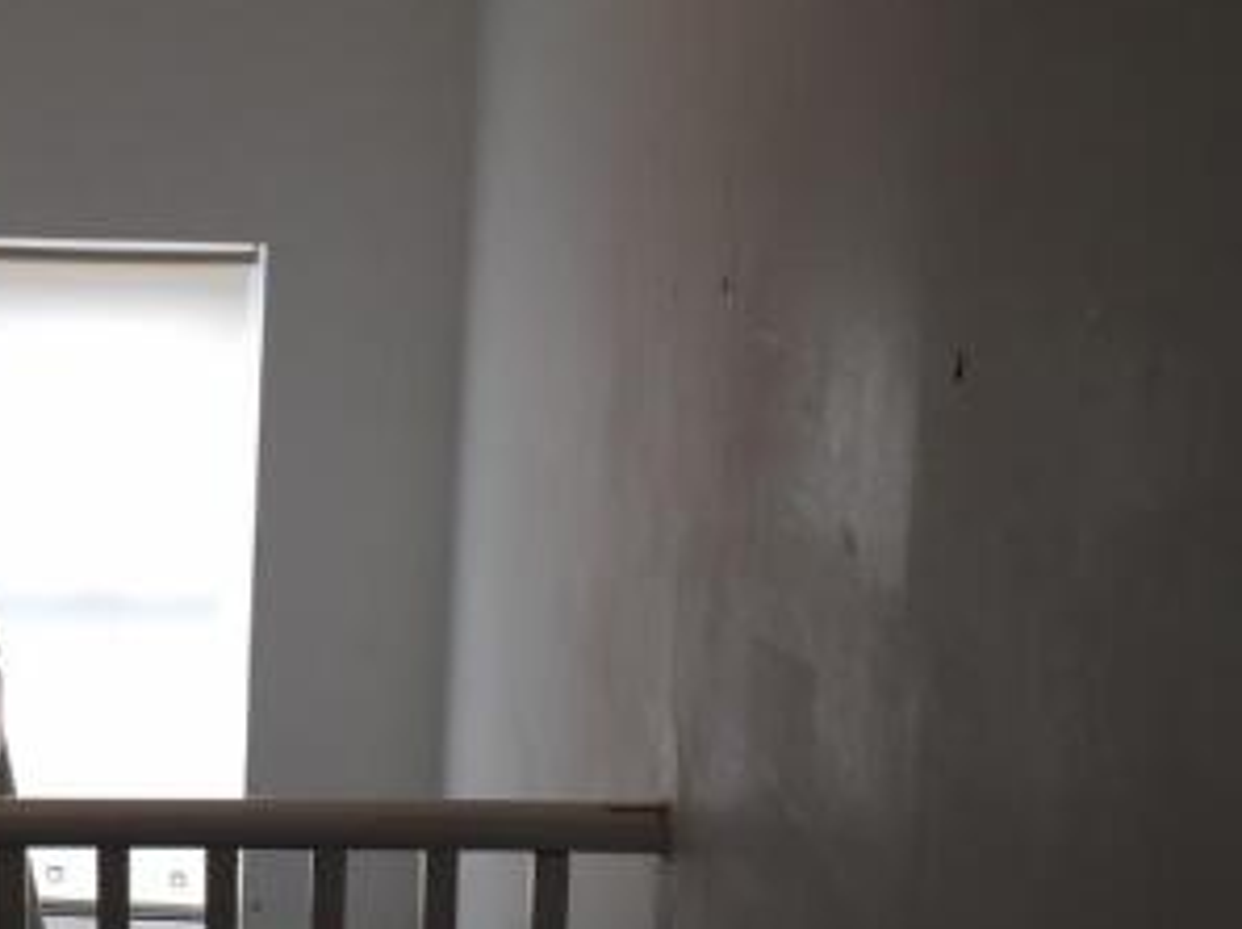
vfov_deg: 25.6
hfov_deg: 31.9
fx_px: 2043
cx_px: 90
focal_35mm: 57
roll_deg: -1.3
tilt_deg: -12.2
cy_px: 488
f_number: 2.2
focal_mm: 4.15
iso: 32
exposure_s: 1/121
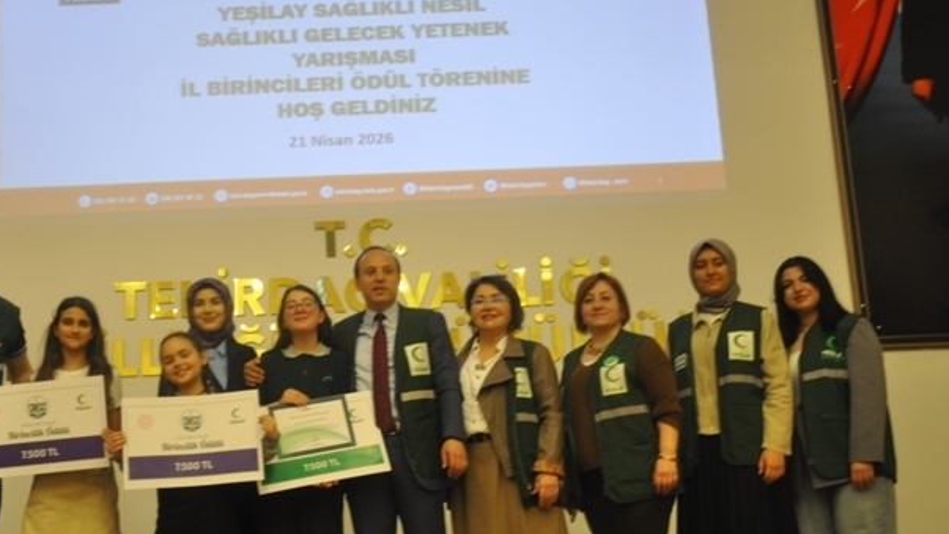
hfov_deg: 40.9
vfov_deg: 23.9
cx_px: 332
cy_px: 316
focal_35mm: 50
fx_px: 1258
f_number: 3.8
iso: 800
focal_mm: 24
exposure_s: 1/40
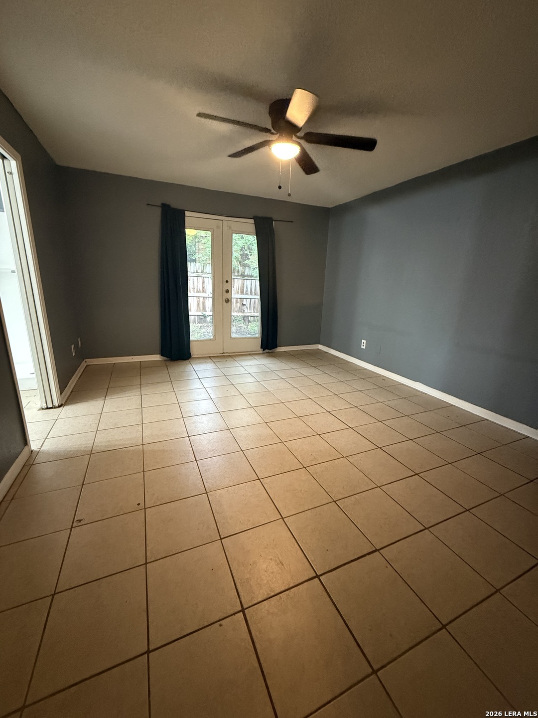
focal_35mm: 14
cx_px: 269
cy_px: 359
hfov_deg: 85.7
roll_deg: -2.3
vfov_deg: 102.1
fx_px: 290
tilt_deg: -15.0
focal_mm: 2.22
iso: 1000
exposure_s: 1/60
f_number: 2.2
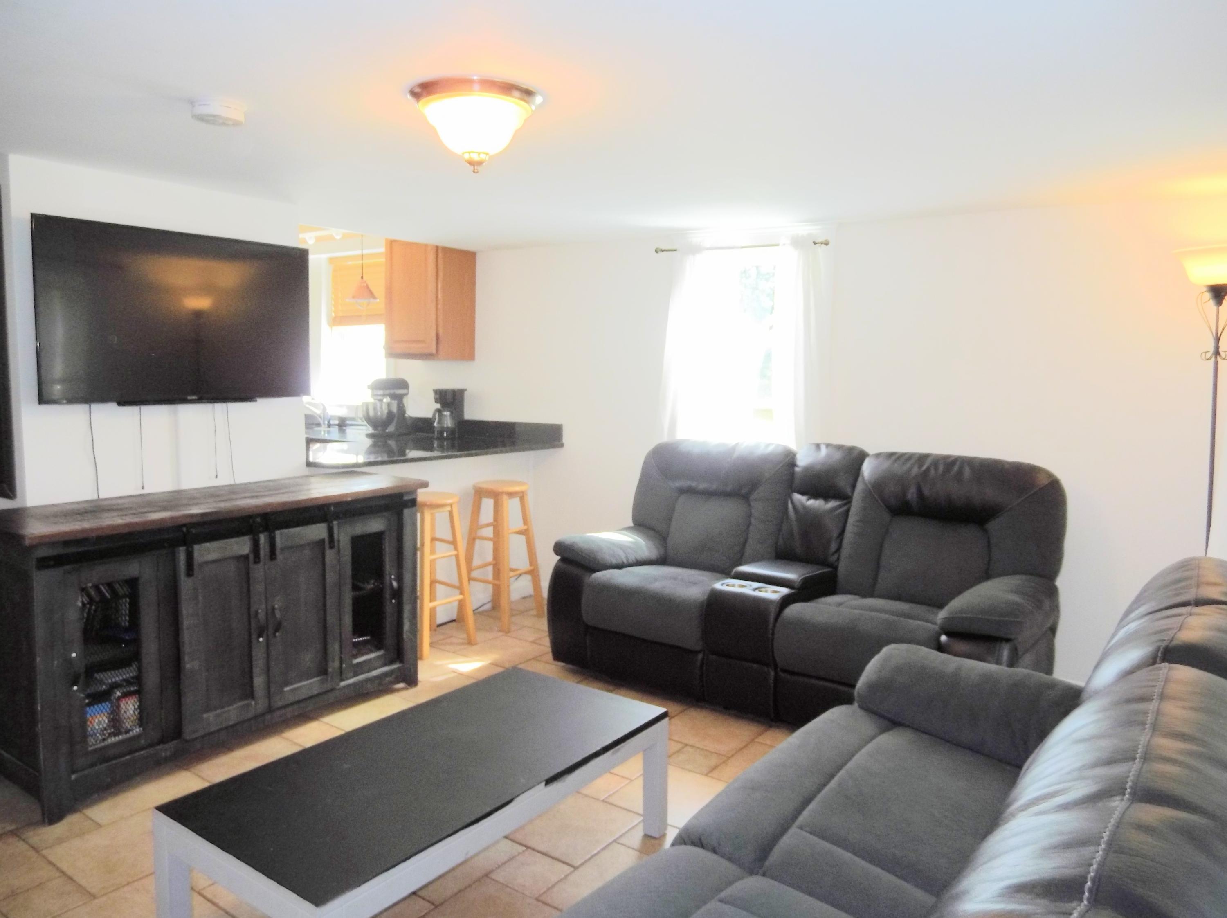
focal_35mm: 25
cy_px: 459
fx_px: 885
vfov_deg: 54.8
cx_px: 614
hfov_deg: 69.4
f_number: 3.5
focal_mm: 4.5
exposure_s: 1/60
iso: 200
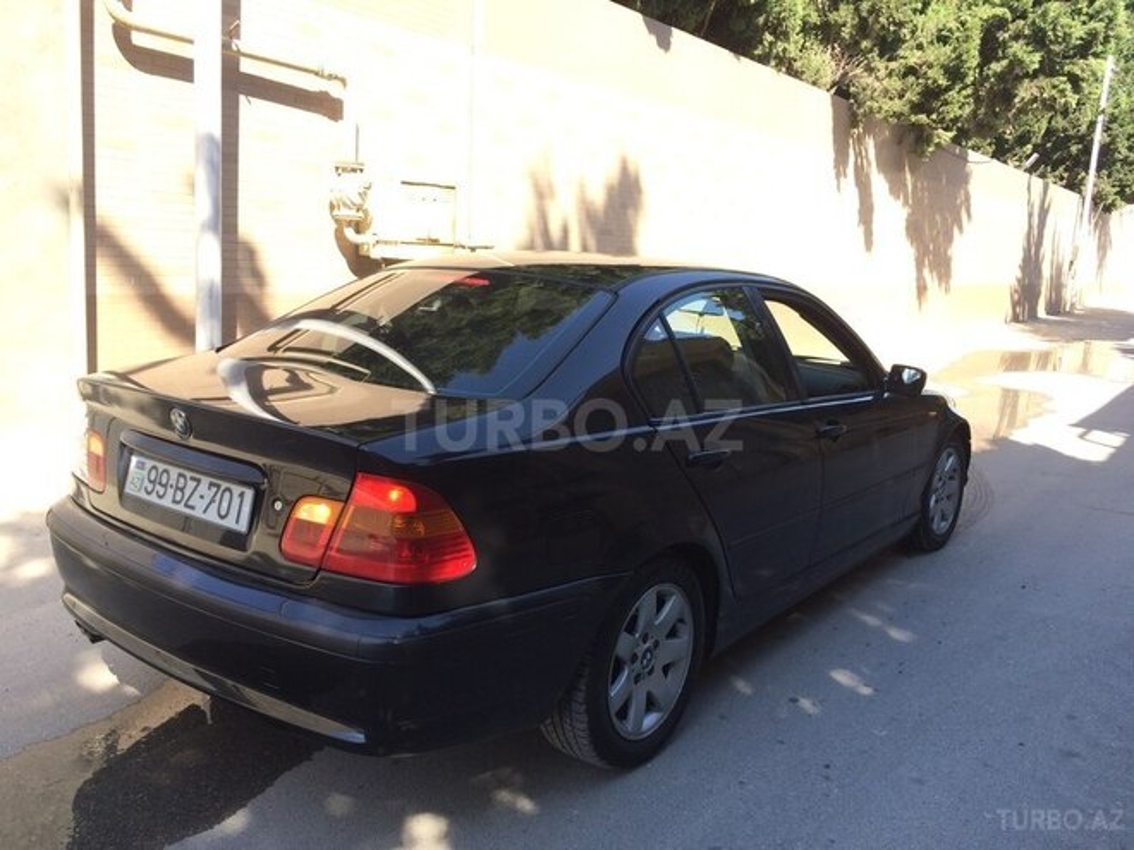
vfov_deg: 48.2
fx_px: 950
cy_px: 425
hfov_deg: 61.7
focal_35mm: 29
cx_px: 567
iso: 32
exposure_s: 1/398
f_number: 2.2
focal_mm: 4.15
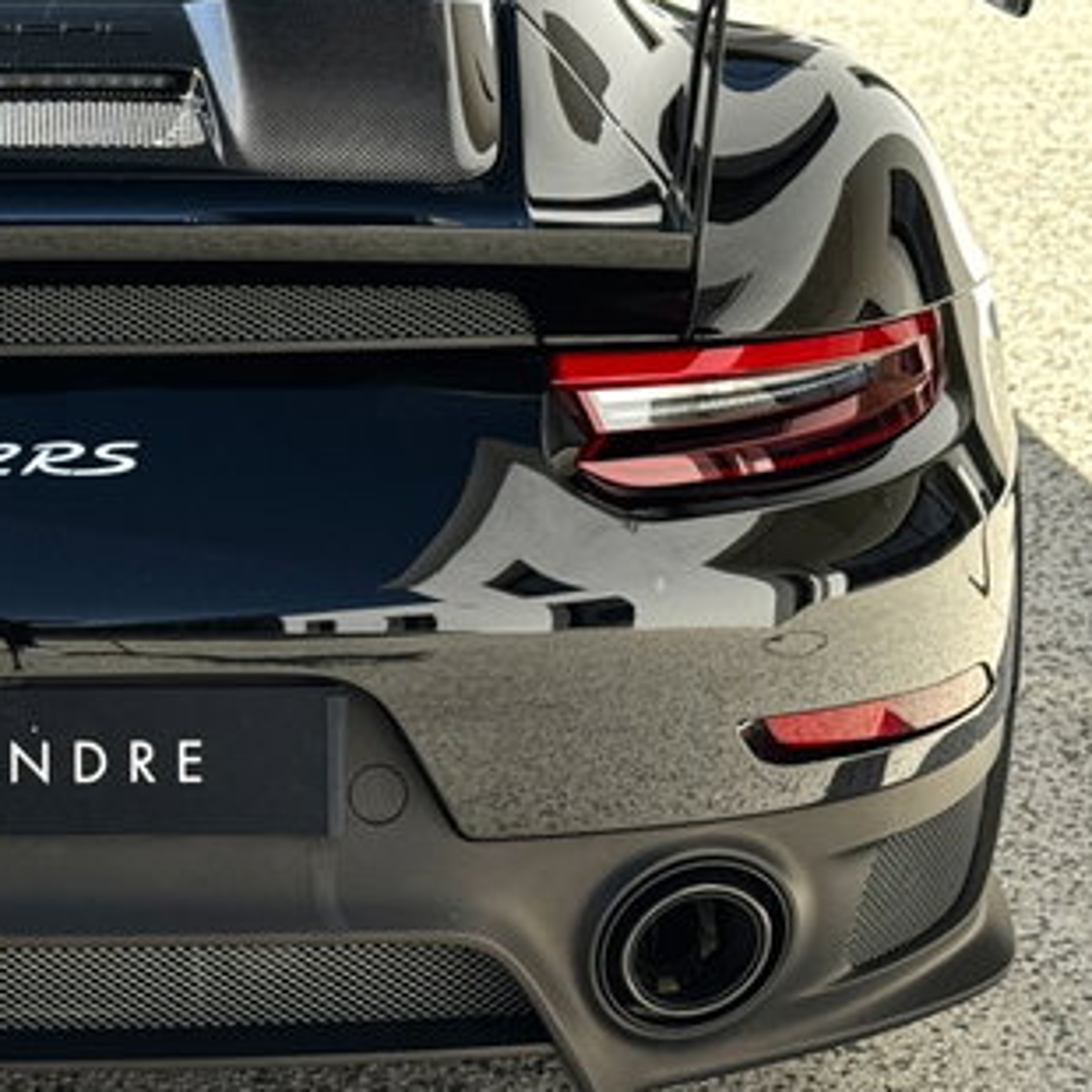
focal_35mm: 105
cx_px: 11
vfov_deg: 16.6
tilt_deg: -14.9
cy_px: 476
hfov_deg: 16.3
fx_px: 3747
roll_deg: -1.6
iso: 64
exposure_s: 1/900
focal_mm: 6.76
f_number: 1.78
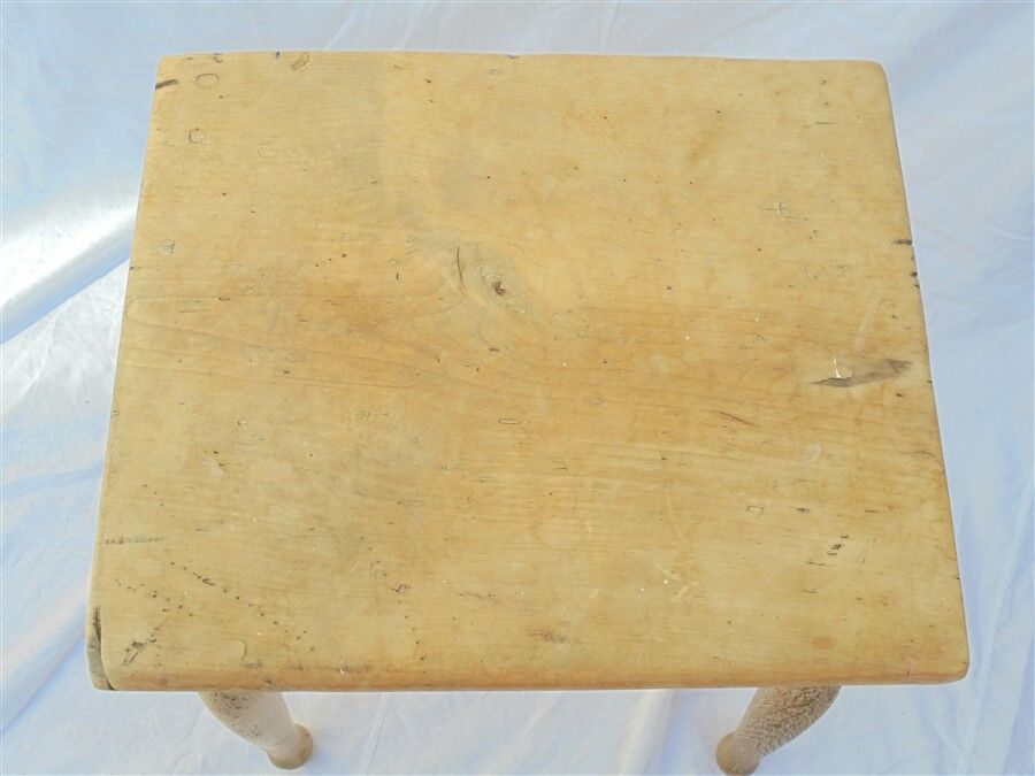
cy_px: 388
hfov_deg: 54.0
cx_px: 518
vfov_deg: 41.8
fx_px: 1017
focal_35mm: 34
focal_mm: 6.1
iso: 100
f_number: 4
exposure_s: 1/200
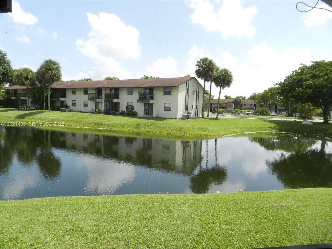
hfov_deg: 73.9
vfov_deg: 58.9
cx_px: 166
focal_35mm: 23
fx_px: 221
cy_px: 124
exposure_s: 1/800
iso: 160
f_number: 3.4
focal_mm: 4
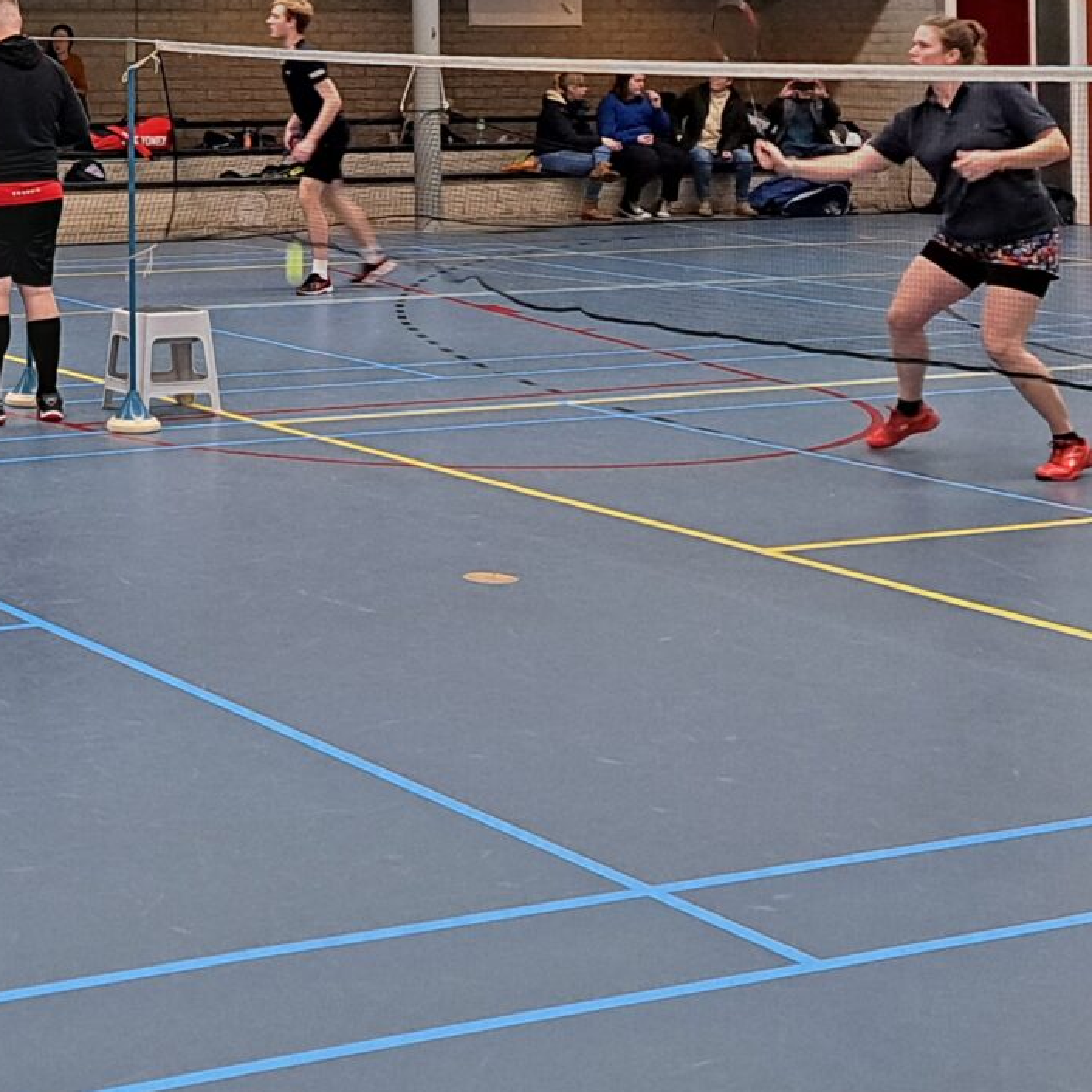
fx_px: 2748
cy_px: -74
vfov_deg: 21.4
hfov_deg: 21.6
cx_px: -20
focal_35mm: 77
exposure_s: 1/60
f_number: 1.8
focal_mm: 5.23
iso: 250
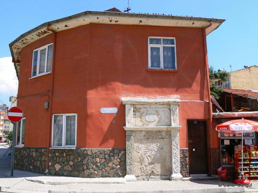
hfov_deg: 51.4
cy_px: 96
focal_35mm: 36
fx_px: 268
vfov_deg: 39.7
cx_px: 129
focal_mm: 6
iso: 100
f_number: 6.3
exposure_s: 1/500
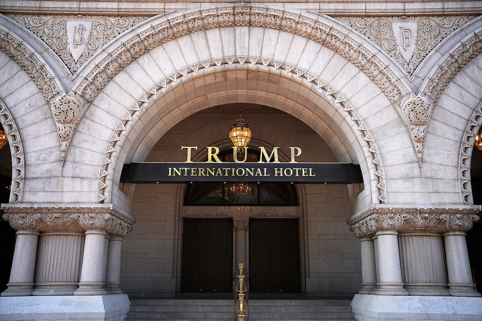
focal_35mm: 34
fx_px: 455
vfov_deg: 38.9
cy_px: 160
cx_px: 241
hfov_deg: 55.8
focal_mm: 34
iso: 50
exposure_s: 1/100
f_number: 3.2
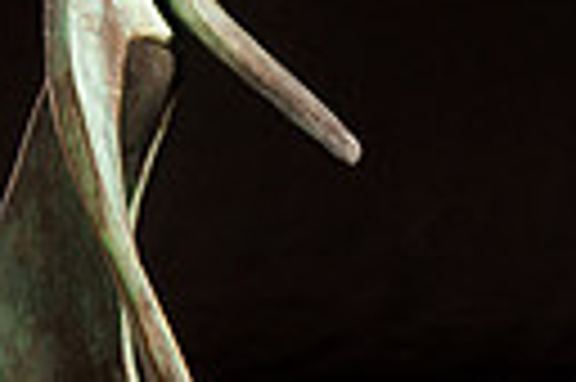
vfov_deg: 5.5
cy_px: 333
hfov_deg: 8.3
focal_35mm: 249
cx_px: 266
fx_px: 3979
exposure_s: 1/60
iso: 200
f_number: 14
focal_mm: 55
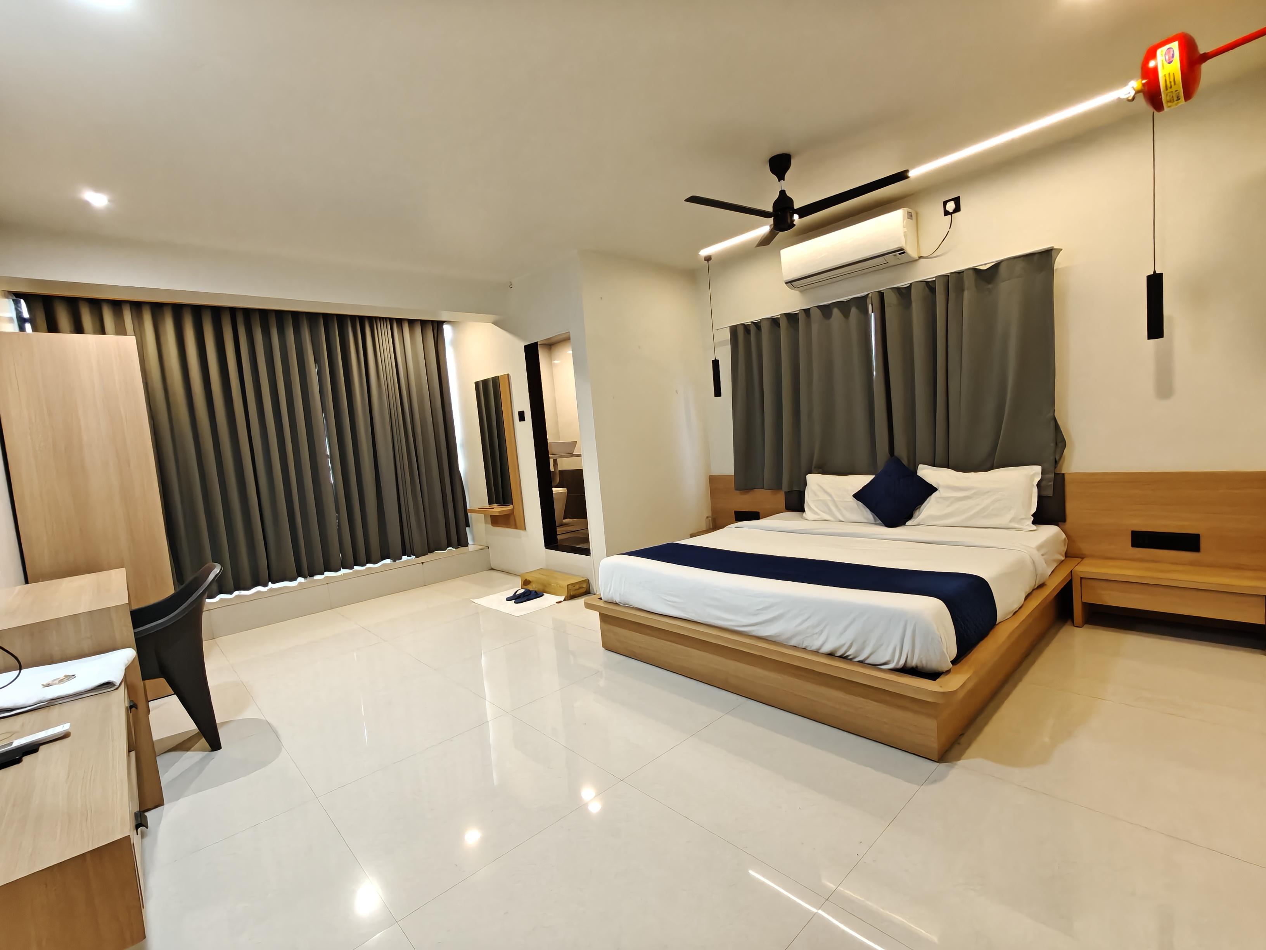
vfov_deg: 78.1
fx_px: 585
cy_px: 475
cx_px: 633
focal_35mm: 16
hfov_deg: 94.5
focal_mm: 1.68
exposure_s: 1/50
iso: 500
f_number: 2.2
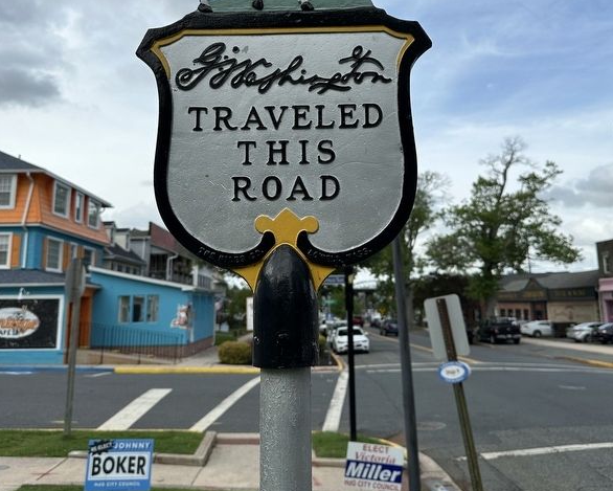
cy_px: 179
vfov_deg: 45.4
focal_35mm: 32
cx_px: 310
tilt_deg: +12.8
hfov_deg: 55.7
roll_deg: +0.0
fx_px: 581
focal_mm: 6.86
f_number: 1.78
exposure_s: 1/3472
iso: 80
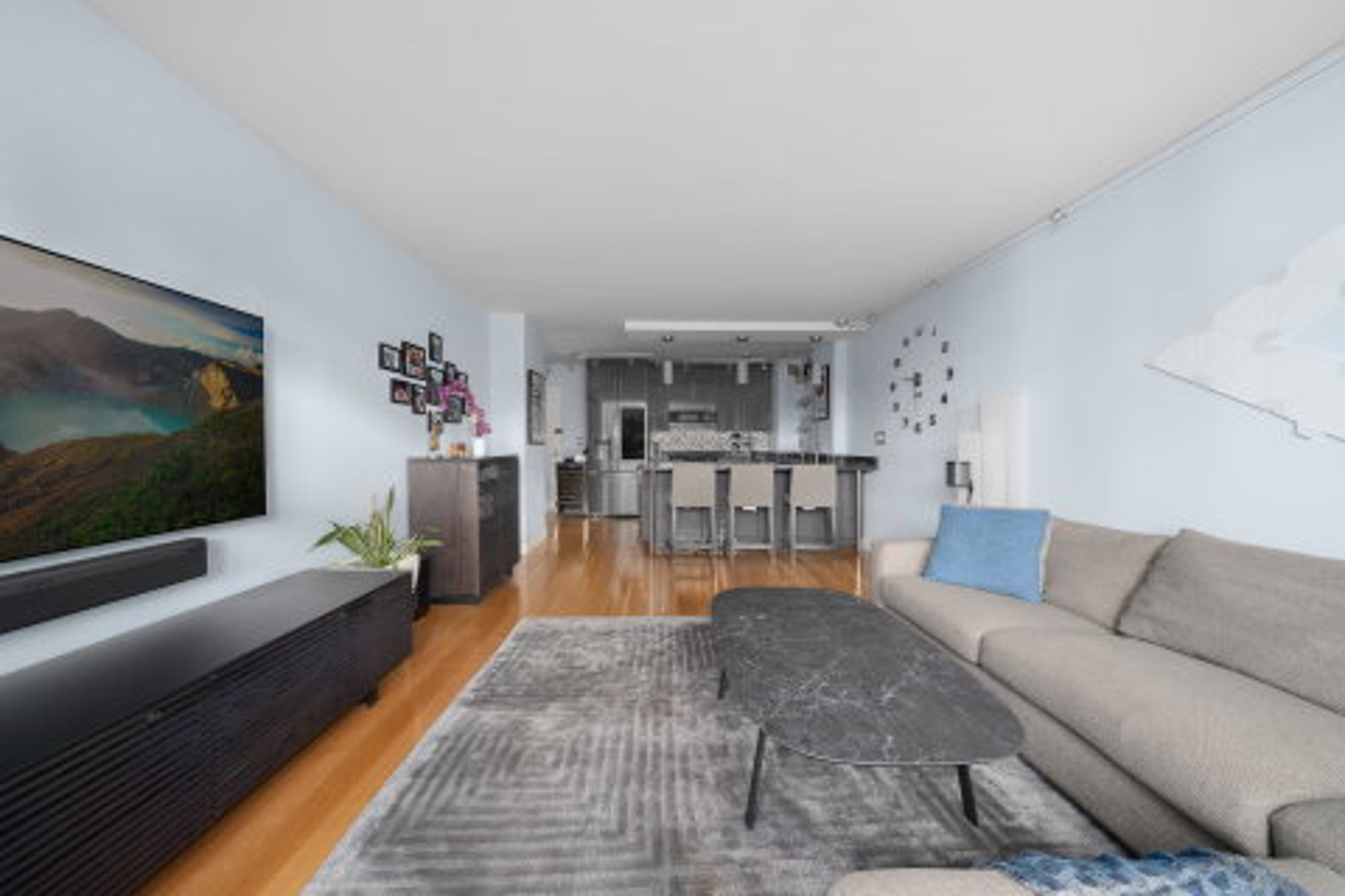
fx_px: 448
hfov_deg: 112.6
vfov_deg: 90.0
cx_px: 672
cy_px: 448
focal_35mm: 12
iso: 400
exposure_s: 1.6
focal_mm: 12
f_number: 11
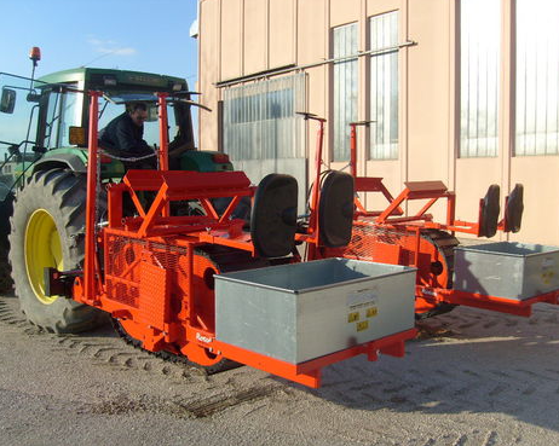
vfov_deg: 40.1
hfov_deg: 49.1
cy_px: 221
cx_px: 278
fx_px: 612
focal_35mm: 37
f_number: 7.1
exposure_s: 1/180
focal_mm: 5.8
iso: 80
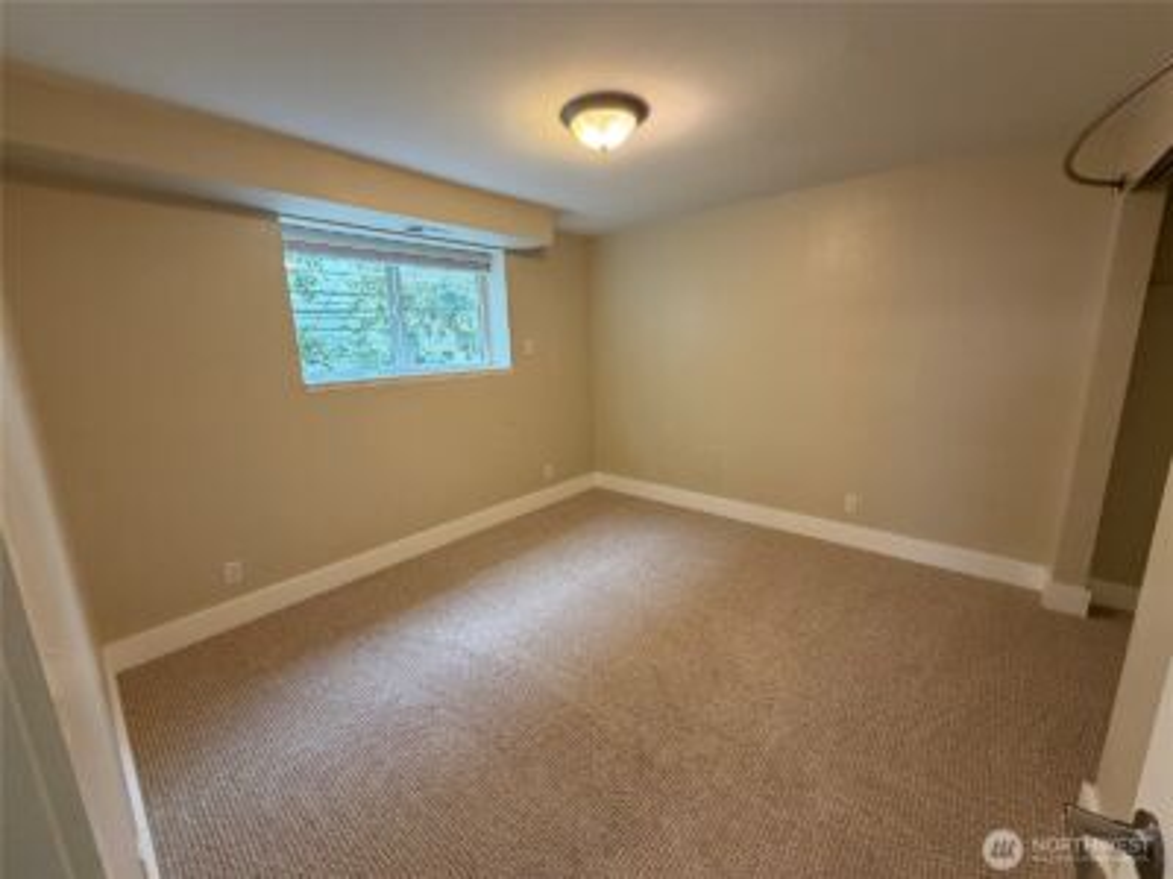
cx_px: 586
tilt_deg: -12.3
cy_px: 440
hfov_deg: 102.1
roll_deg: +1.9
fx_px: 474
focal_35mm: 14
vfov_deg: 85.7
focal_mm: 2.22
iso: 320
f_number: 2.2
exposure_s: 1/60
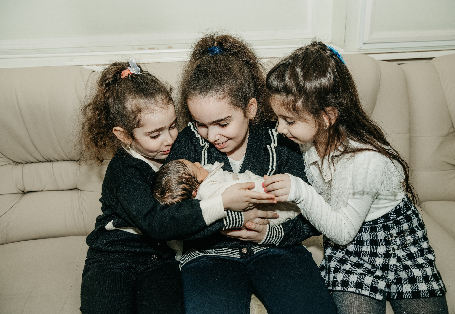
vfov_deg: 38.5
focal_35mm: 35
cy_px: 152
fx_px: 449
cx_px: 237
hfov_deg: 53.7
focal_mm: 32
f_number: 5
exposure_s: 1/160
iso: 320
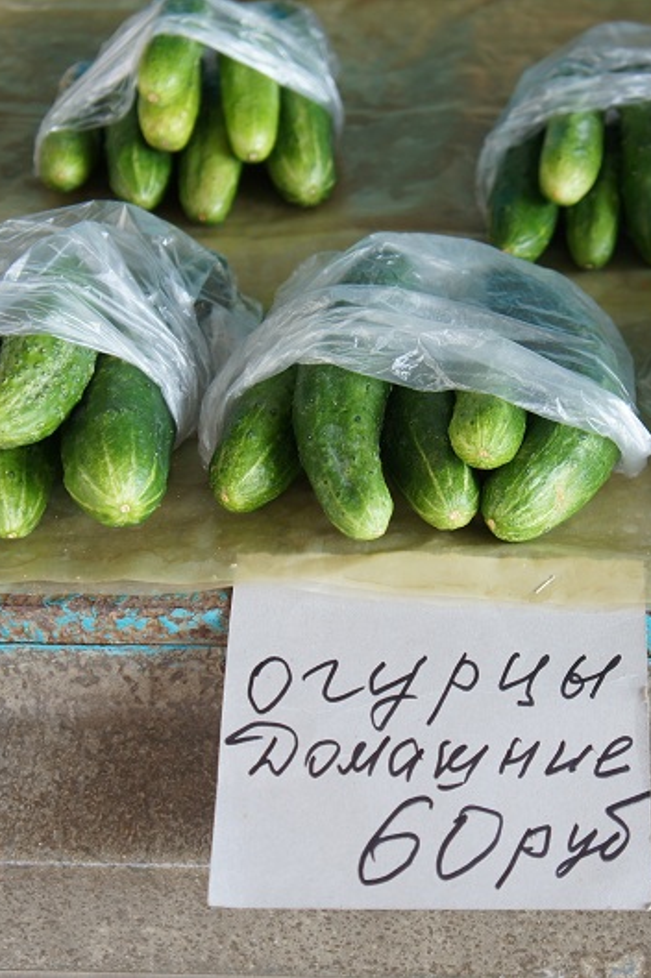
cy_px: 489
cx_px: 435
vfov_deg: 29.7
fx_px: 1847
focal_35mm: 68
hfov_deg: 19.9
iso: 200
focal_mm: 30
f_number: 4
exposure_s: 1/60
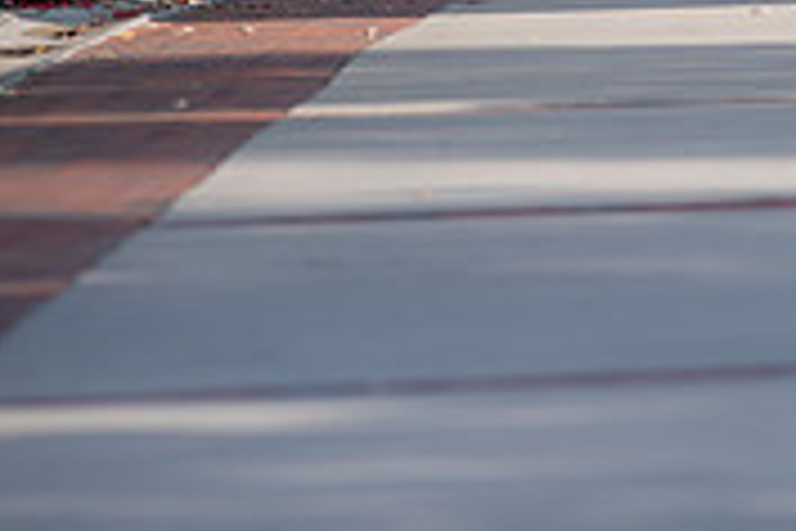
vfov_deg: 1.4
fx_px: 21778
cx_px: 729
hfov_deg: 2.1
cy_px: -250
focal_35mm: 985
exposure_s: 1/640
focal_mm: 300
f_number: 4.5
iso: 200
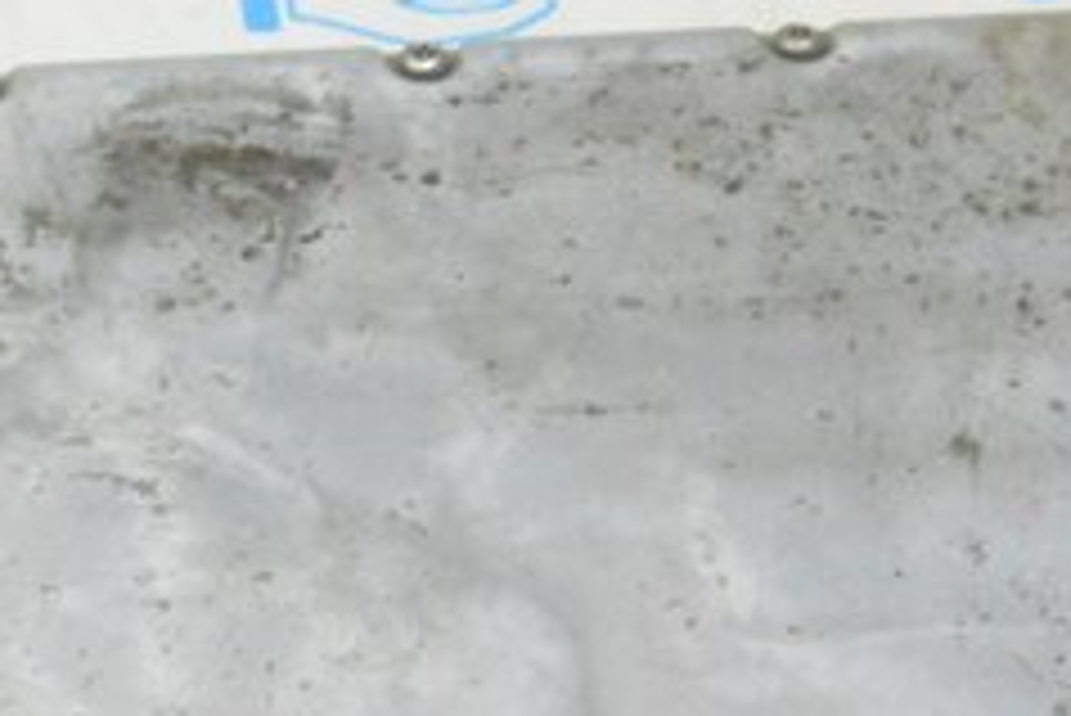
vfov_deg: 11.7
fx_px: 3453
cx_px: 68
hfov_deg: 17.3
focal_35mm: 116
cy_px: 741
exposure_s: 1/20
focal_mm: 18
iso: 6400
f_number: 20
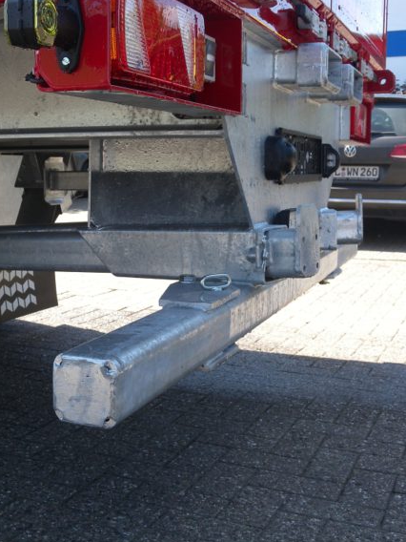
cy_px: 272
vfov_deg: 41.2
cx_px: 87
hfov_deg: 30.8
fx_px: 719
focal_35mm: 46
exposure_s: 1/192
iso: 64
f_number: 4
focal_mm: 7.3
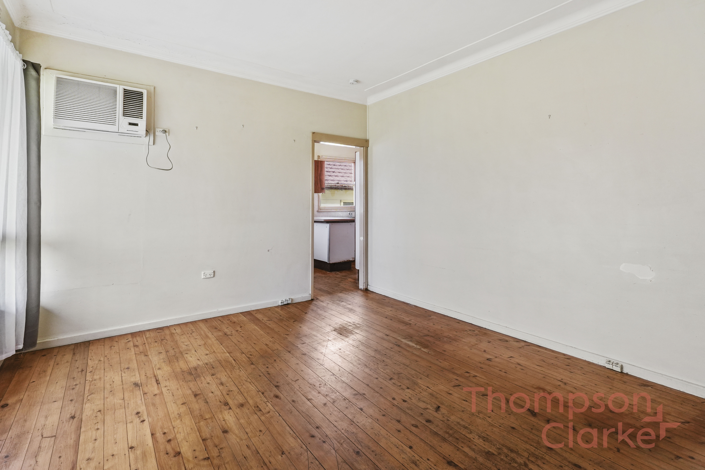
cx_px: 352
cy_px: 235
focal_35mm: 16
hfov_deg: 95.0
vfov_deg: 72.1
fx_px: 323
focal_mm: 11
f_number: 9
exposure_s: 1/30
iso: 640
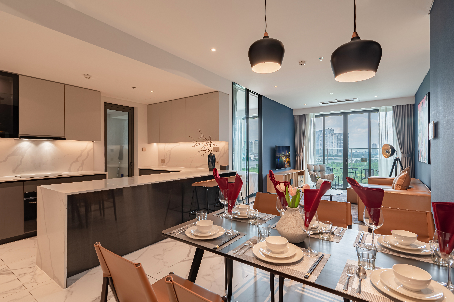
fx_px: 221
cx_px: 227
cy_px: 151
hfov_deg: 91.7
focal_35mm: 18
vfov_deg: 68.8
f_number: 8
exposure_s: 1/50
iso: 320
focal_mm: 17.5
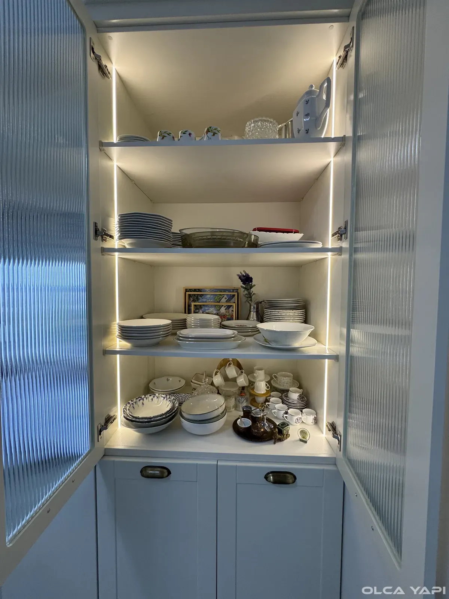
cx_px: 224
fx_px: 242
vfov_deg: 102.1
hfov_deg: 85.7
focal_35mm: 14
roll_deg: -0.5
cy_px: 300
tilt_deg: -3.0
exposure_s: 1/99
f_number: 2.2
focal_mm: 2.22
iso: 160
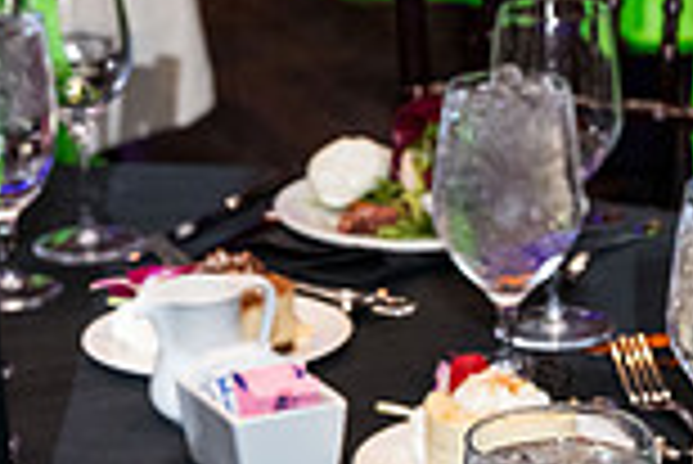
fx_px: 2967
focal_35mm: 154
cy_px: 836
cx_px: 441
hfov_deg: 13.3
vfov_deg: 8.6
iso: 3200
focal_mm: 41
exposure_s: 1/30
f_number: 8
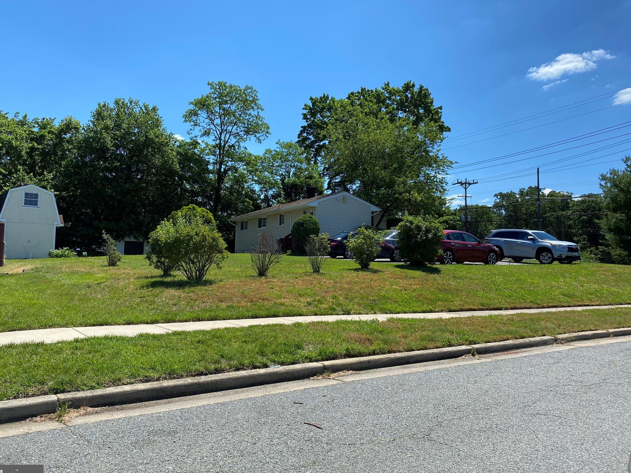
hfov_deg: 63.4
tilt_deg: +2.5
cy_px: 237
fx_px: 510
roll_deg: -1.7
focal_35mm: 28
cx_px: 300
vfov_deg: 49.7
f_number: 1.8
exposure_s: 1/2463
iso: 32
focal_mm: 4.25
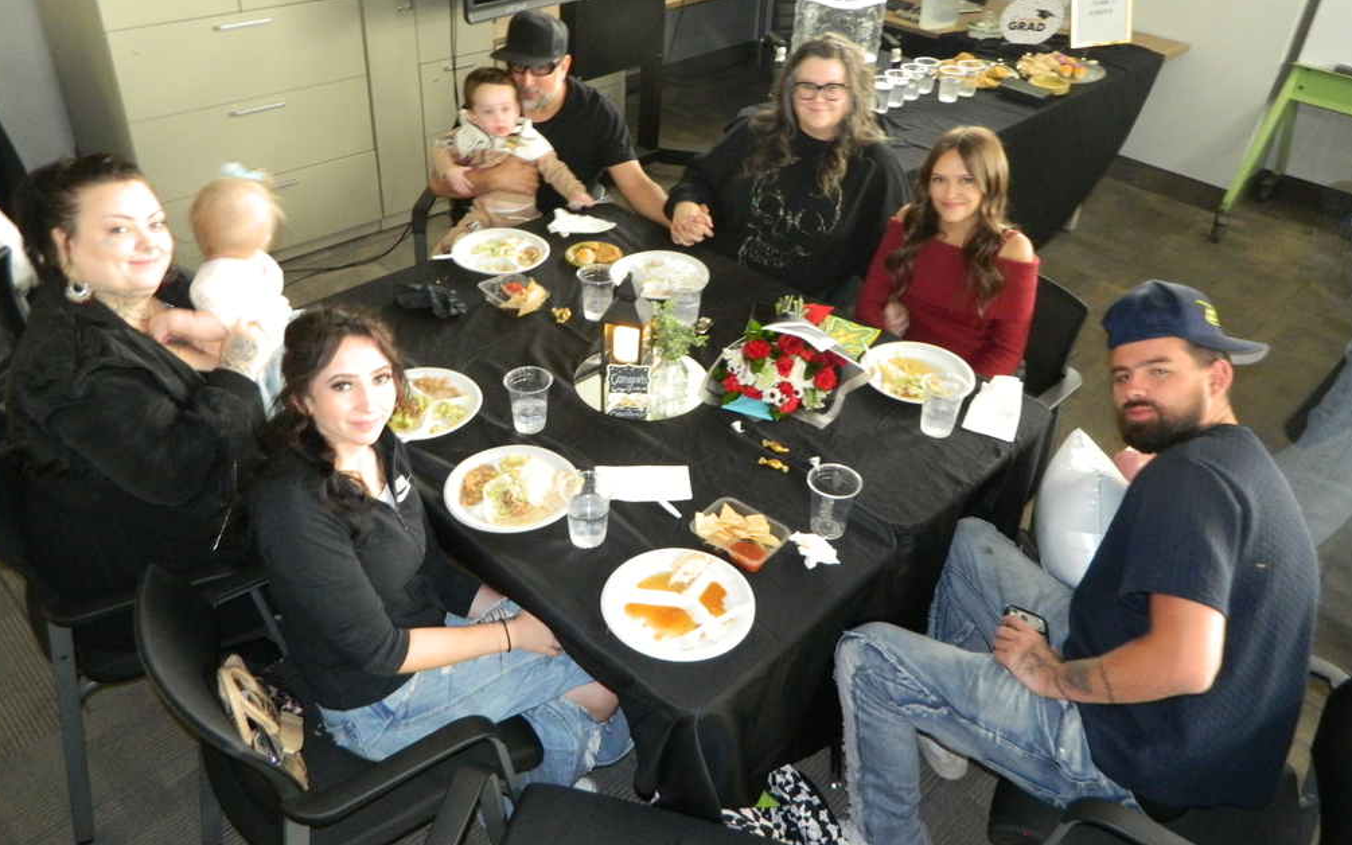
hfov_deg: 68.4
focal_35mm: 27
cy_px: 373
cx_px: 673
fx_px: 995
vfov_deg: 45.9
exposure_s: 1/3
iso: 400
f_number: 3.1
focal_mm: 4.5
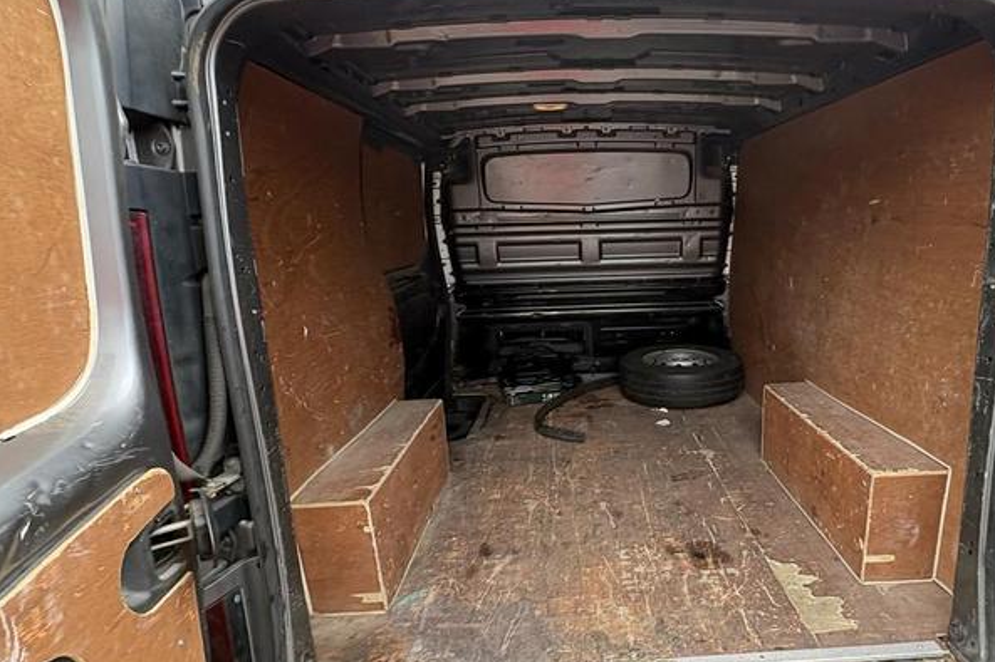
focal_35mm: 22
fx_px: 608
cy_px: 380
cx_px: 601
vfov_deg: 57.0
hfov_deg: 77.6
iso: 80
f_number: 2.2
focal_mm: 2.22
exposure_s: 1/136
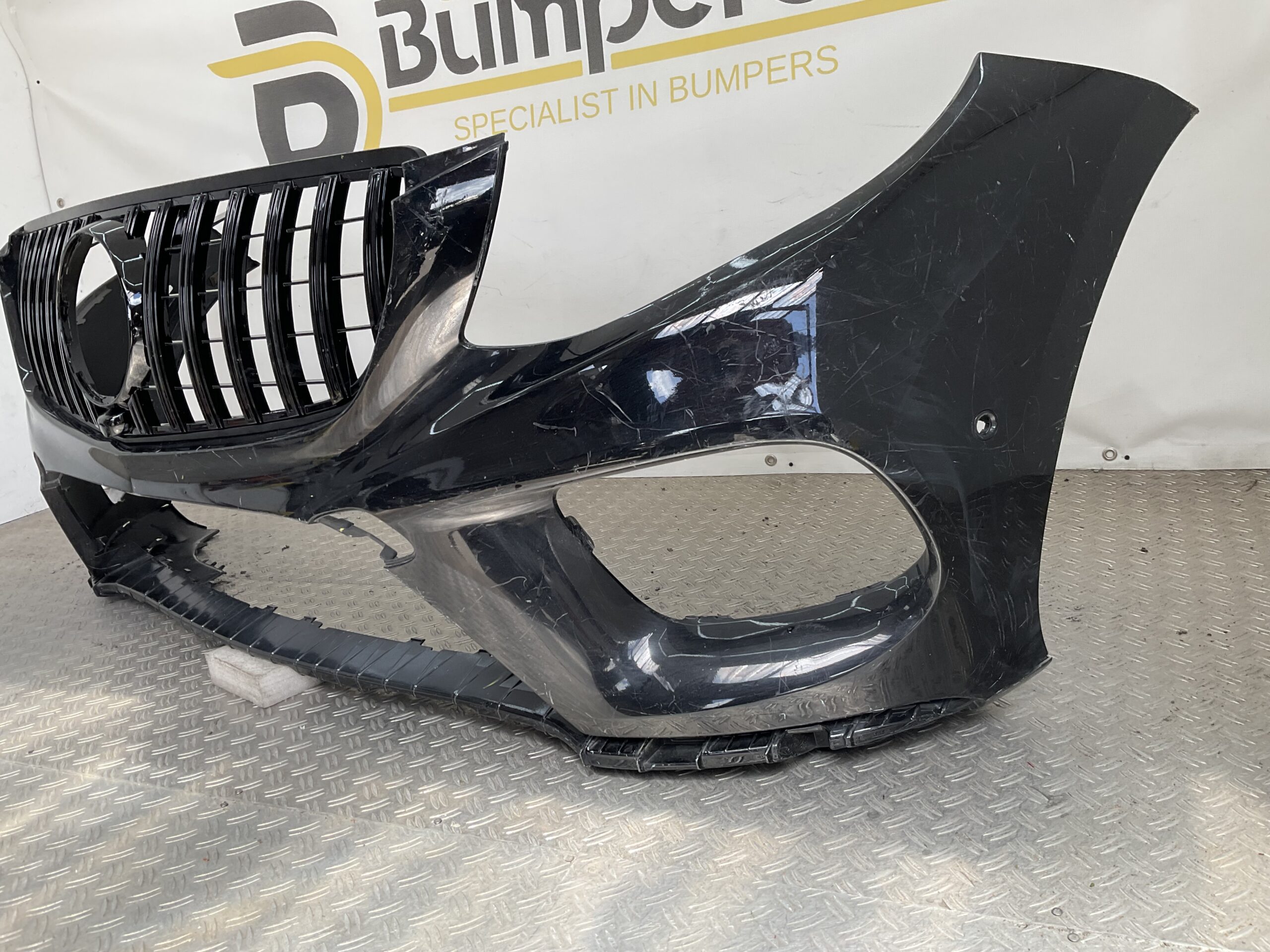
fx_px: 1064
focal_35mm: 29
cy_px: 476
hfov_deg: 61.7
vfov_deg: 48.2
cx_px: 635
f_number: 1.8
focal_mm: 3
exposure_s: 1/272
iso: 16
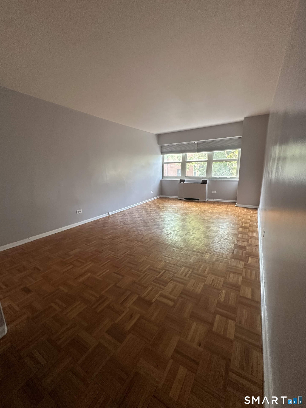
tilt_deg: -11.7
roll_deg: +1.6
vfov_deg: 102.1
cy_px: 204
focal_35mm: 14
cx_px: 153
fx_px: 165
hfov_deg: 85.7
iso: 250
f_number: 2.2
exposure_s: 1/60
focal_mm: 2.22
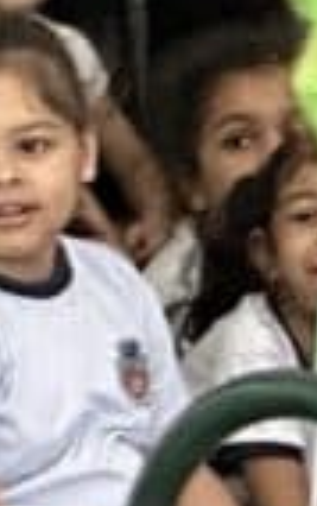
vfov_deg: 3.6
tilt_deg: -8.8
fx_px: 8111
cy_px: 210
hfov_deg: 2.2
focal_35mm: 588
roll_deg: +2.9
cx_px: 1361
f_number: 2.8
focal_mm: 9
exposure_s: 1/60
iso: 640
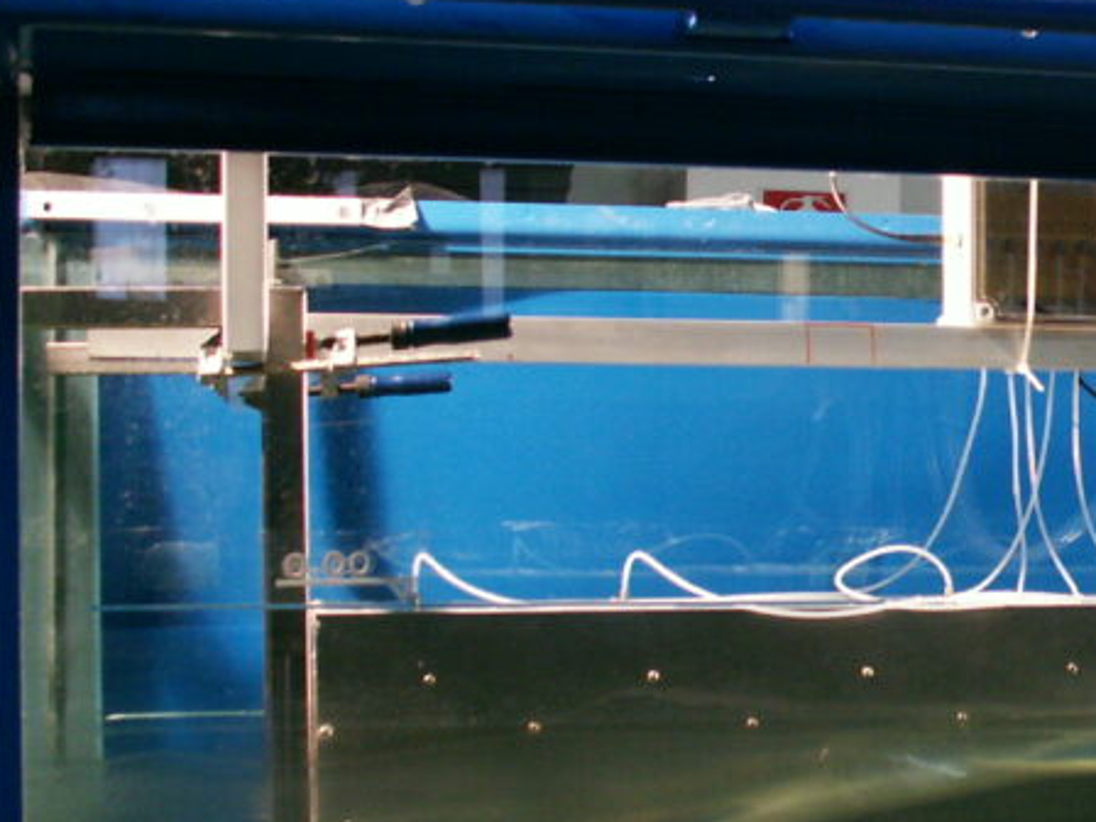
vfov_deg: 18.4
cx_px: 1221
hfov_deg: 22.9
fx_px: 2533
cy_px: 533
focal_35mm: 80
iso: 100
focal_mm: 5.86
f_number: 2.8
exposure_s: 1/15
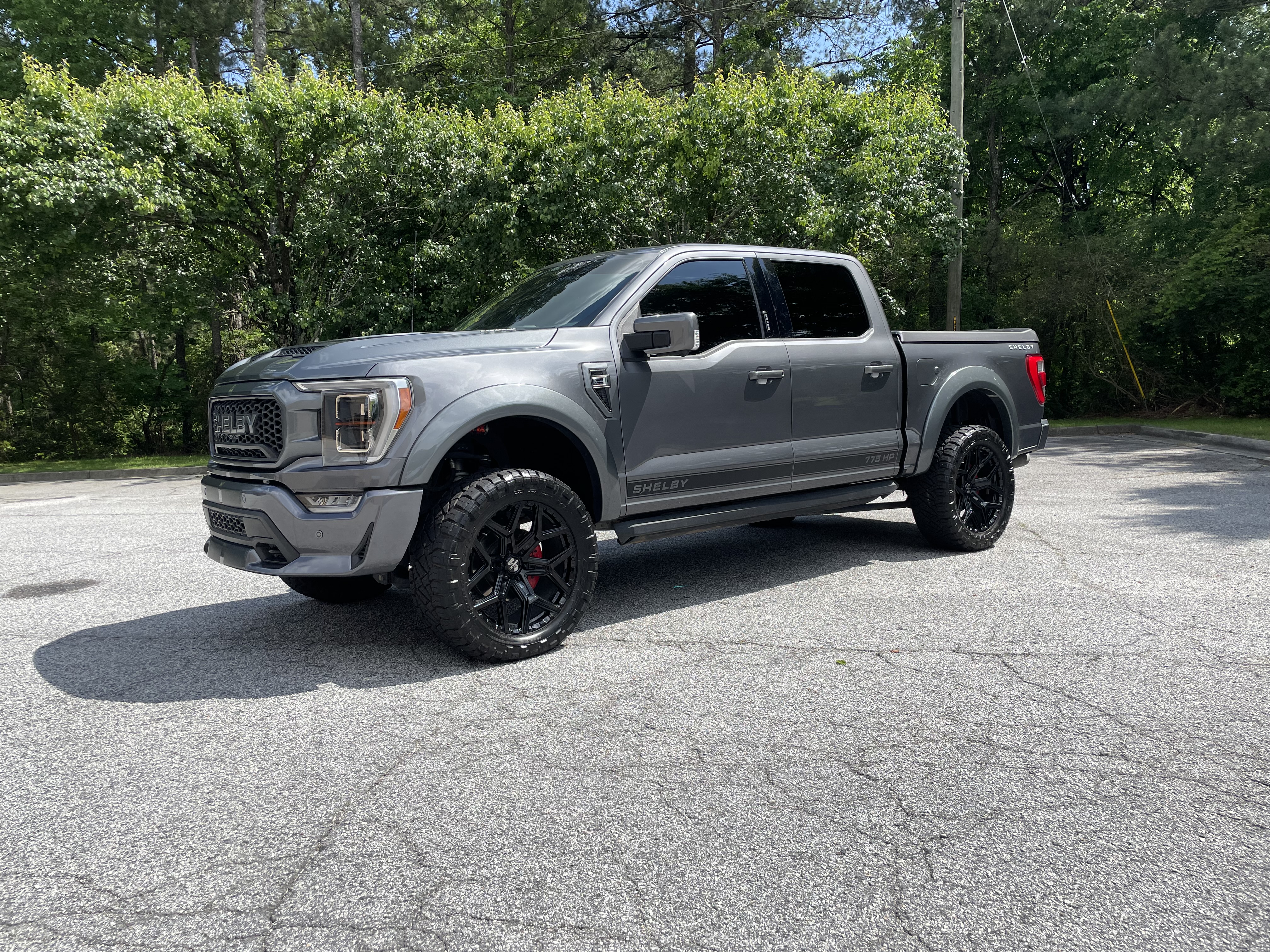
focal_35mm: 26
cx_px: 635
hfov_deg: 67.3
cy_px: 476
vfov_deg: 53.1
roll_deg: +0.0
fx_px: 954
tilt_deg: -2.0
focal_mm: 4.2
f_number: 1.6
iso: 32
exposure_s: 1/2747
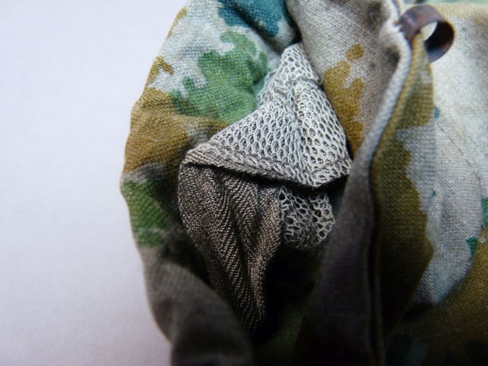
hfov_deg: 65.3
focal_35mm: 27
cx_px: 244
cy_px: 183
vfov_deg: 51.4
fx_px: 381
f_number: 2.8
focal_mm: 4.8
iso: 320
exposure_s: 1/30
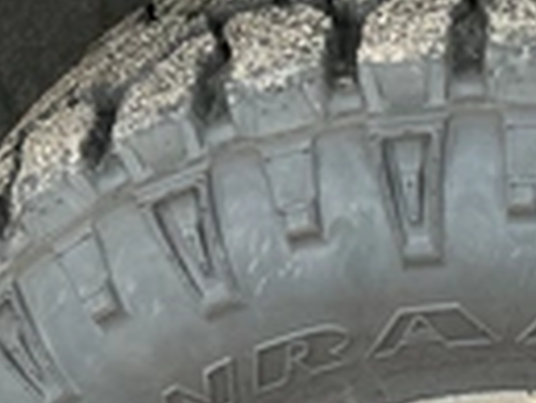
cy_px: 519
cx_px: 590
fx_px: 1348
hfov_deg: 21.3
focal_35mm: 87
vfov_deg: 16.1
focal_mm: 3
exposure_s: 1/243
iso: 20
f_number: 1.8
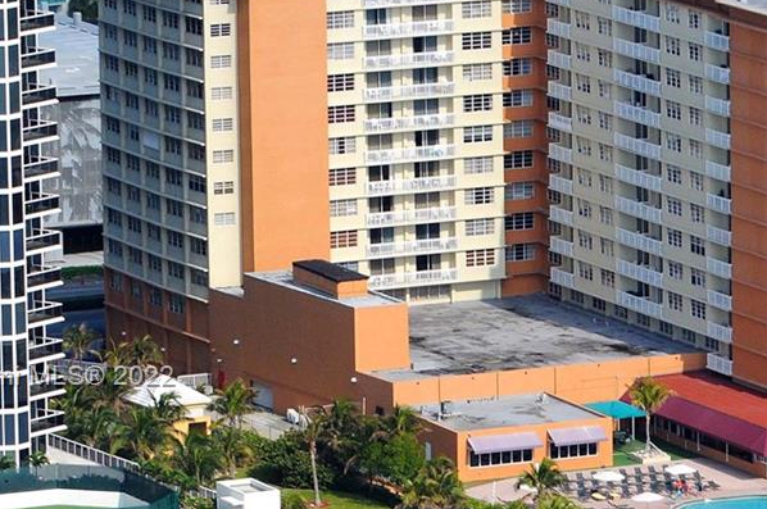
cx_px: 790
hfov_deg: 5.4
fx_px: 8114
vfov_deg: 3.6
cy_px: 378
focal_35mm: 381
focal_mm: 95
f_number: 9
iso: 400
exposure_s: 1/1000
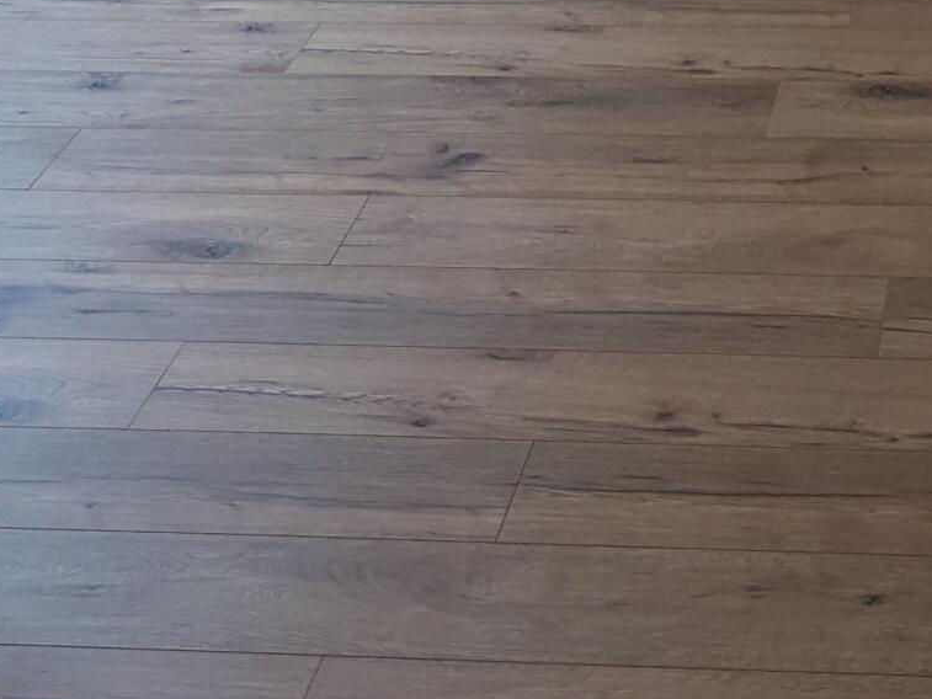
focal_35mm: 107
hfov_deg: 18.1
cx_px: 835
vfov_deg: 12.3
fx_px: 2881
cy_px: -662
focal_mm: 4.38
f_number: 1.73
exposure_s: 1/121
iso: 42
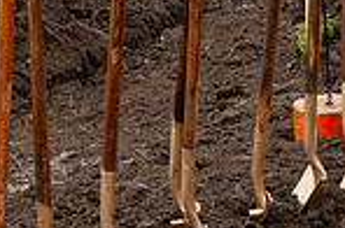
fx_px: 2066
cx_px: 177
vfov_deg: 6.3
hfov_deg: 9.5
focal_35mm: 216
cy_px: 7
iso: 640
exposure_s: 1/160
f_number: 6.3
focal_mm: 55
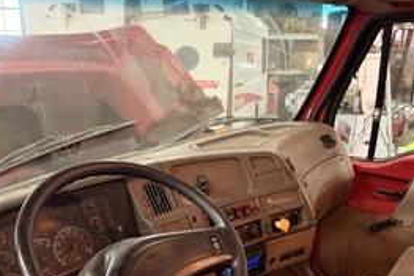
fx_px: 437
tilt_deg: -21.3
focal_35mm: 38
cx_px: 247
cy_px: 203
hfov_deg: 50.4
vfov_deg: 34.4
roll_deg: -0.5
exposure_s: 1/30
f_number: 1.78
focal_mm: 6.76
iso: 800
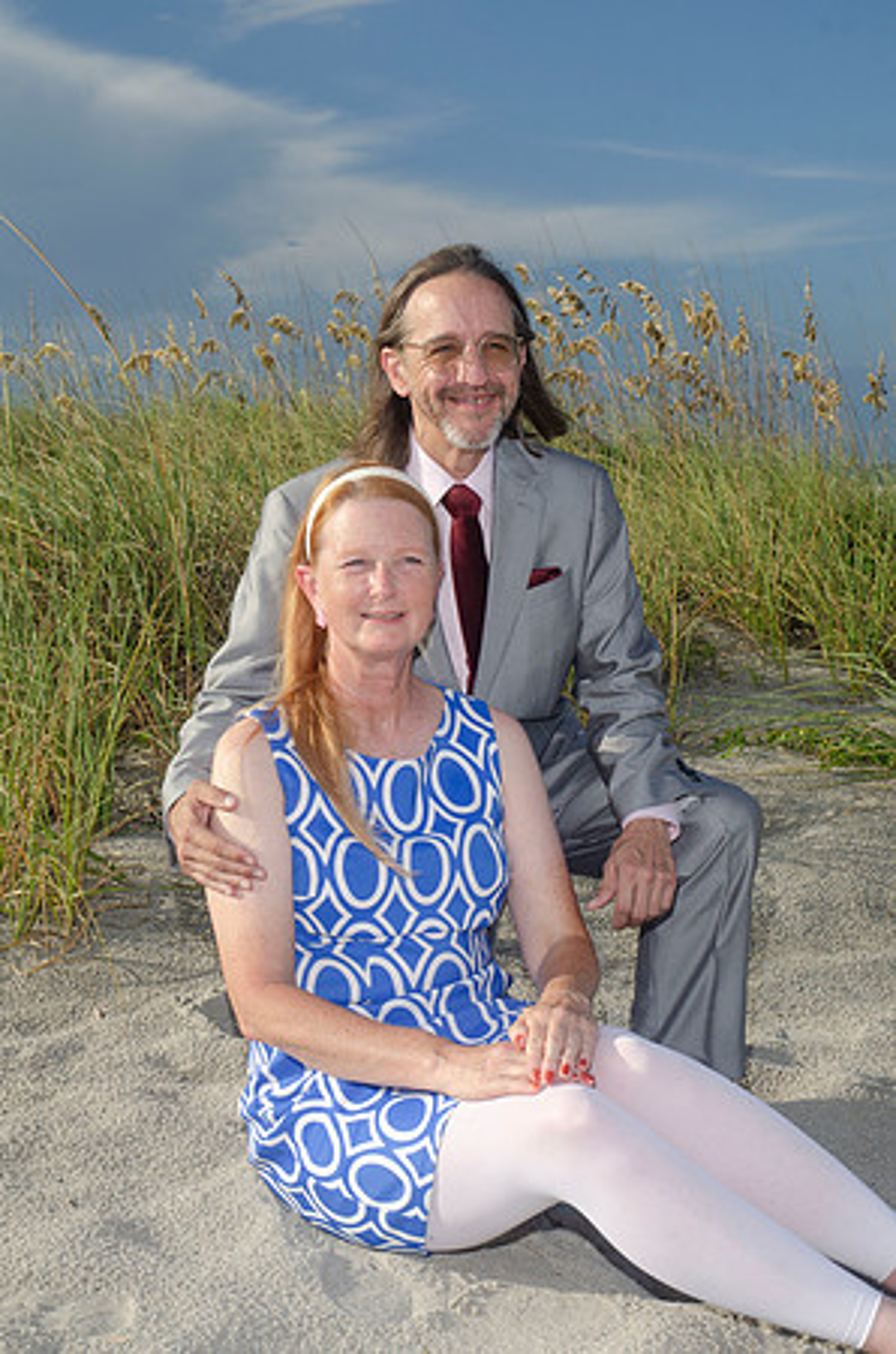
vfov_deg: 35.1
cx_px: 448
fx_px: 2138
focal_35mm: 57
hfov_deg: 23.7
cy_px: 677
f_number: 10
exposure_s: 1/250
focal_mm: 38
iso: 100
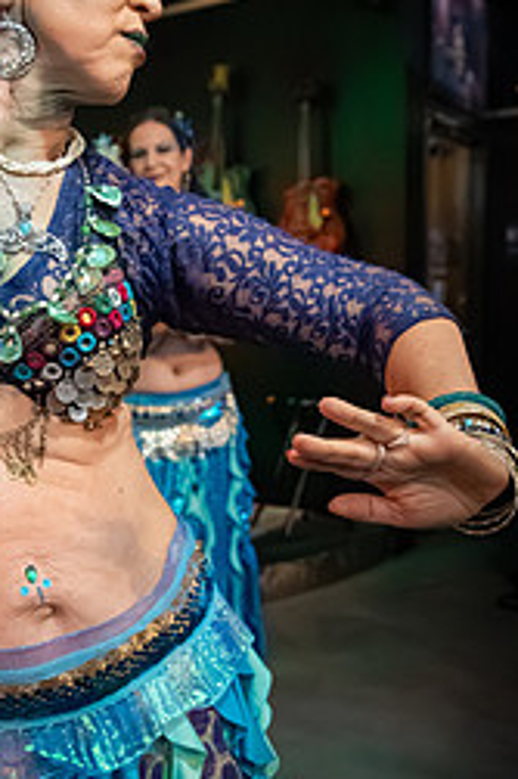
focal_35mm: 43
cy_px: 400
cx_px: 73
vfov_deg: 45.5
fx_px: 929
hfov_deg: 30.1
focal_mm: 24
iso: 40000
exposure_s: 1/200
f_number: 4
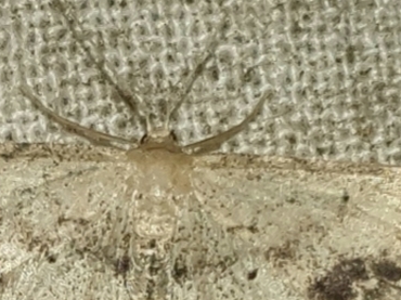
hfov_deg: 32.2
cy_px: 273
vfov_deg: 23.7
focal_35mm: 60
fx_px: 695
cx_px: 182
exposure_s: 1/1117
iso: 50
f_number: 1.5
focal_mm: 4.3
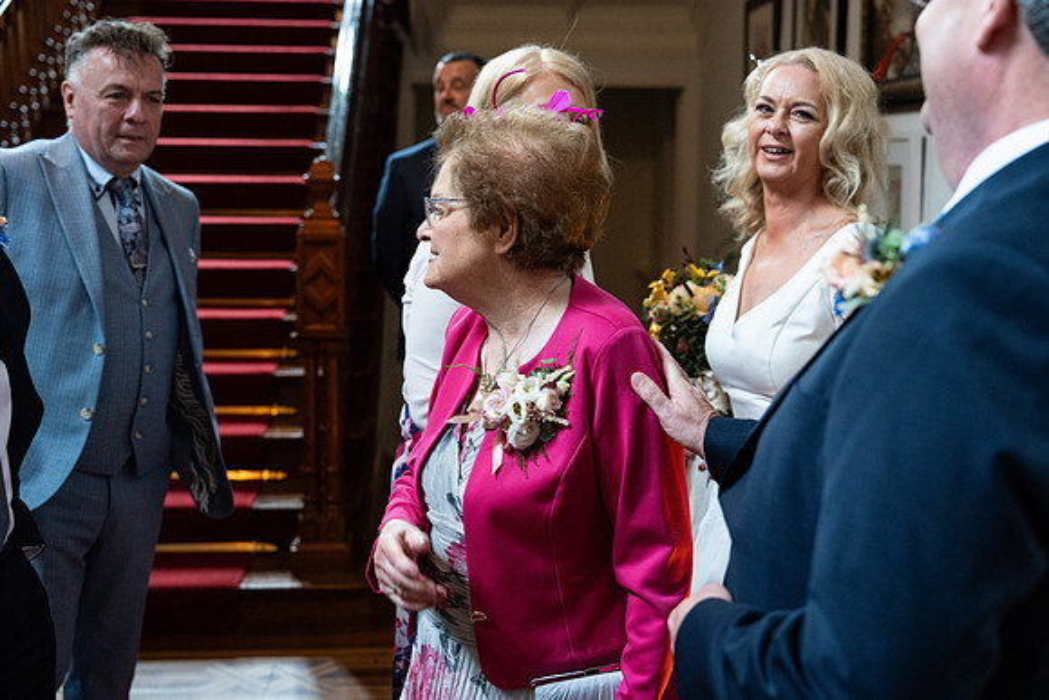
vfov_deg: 30.5
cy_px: 350
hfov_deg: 44.5
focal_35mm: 44
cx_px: 524
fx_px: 1282
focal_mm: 44
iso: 5000
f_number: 3.5
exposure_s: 1/200
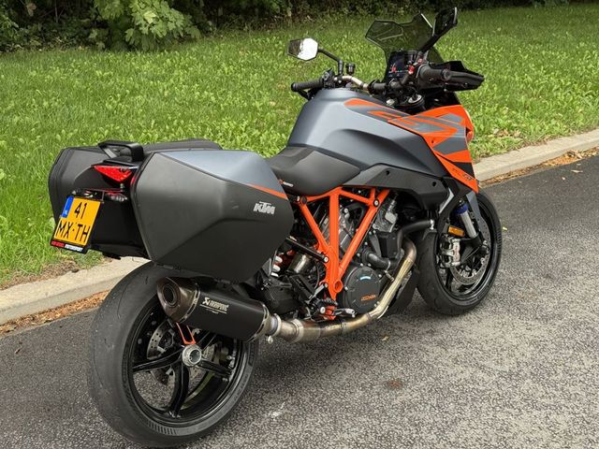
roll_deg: -2.5
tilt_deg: -20.0
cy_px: 224
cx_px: 300
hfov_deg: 39.7
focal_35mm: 48
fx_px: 831
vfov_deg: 30.3
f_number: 1.78
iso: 100
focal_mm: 6.76
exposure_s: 1/121
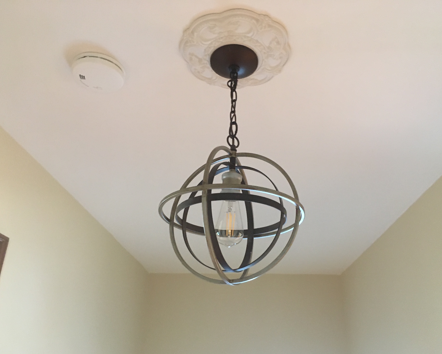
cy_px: 180
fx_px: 406
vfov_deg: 47.1
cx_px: 229
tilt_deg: +24.7
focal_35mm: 31
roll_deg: -1.4
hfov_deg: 57.2
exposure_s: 1/15
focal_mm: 4.15
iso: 200
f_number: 2.2
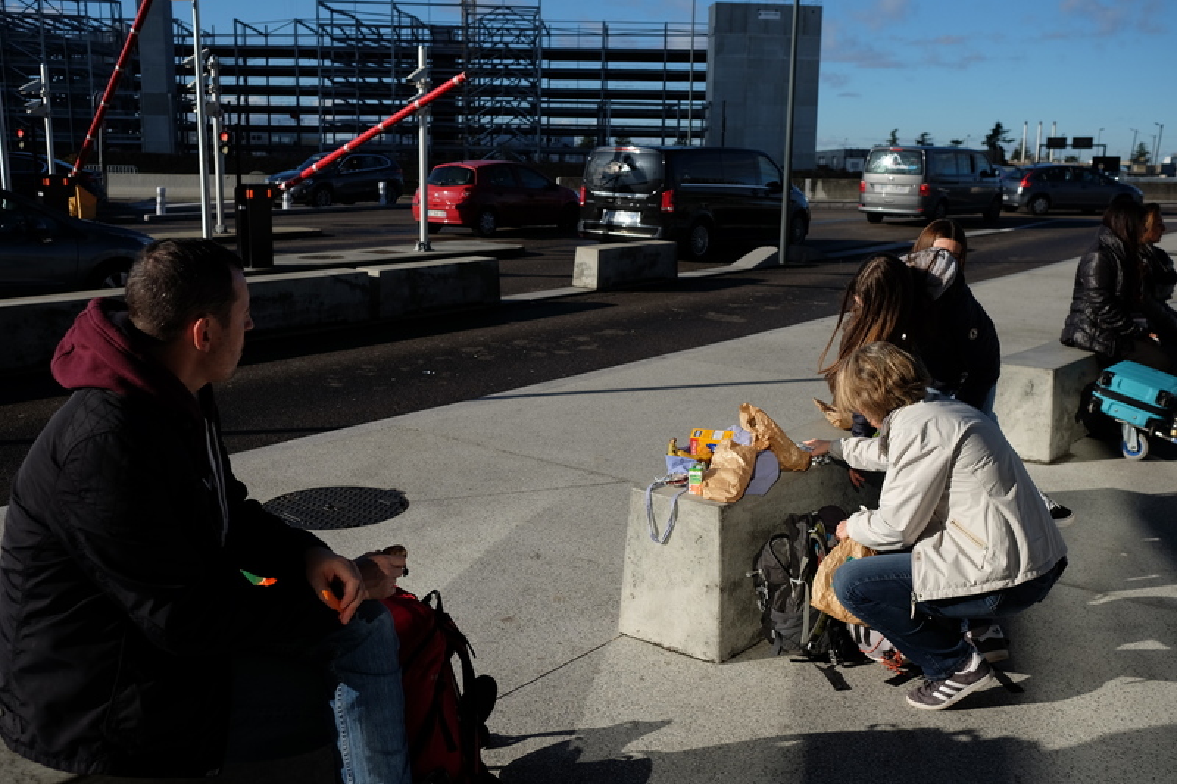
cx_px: 588
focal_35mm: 35
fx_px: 1144
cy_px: 392
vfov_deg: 37.8
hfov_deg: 54.4
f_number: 4
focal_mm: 23
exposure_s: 1/3000
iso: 200
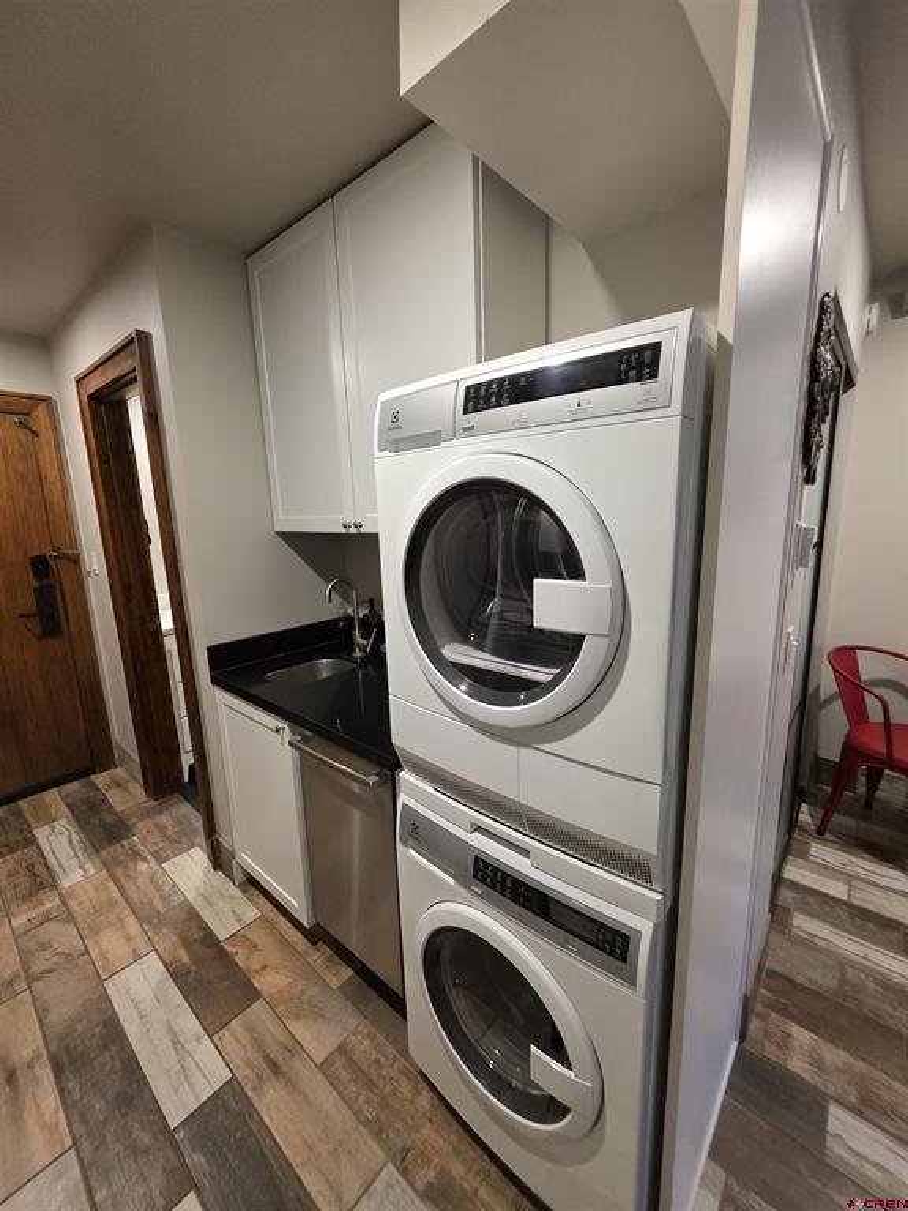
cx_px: 454
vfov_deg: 106.2
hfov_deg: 89.9
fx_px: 455
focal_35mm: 13
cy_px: 606
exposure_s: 1/60
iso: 400
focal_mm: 2.2
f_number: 1.9
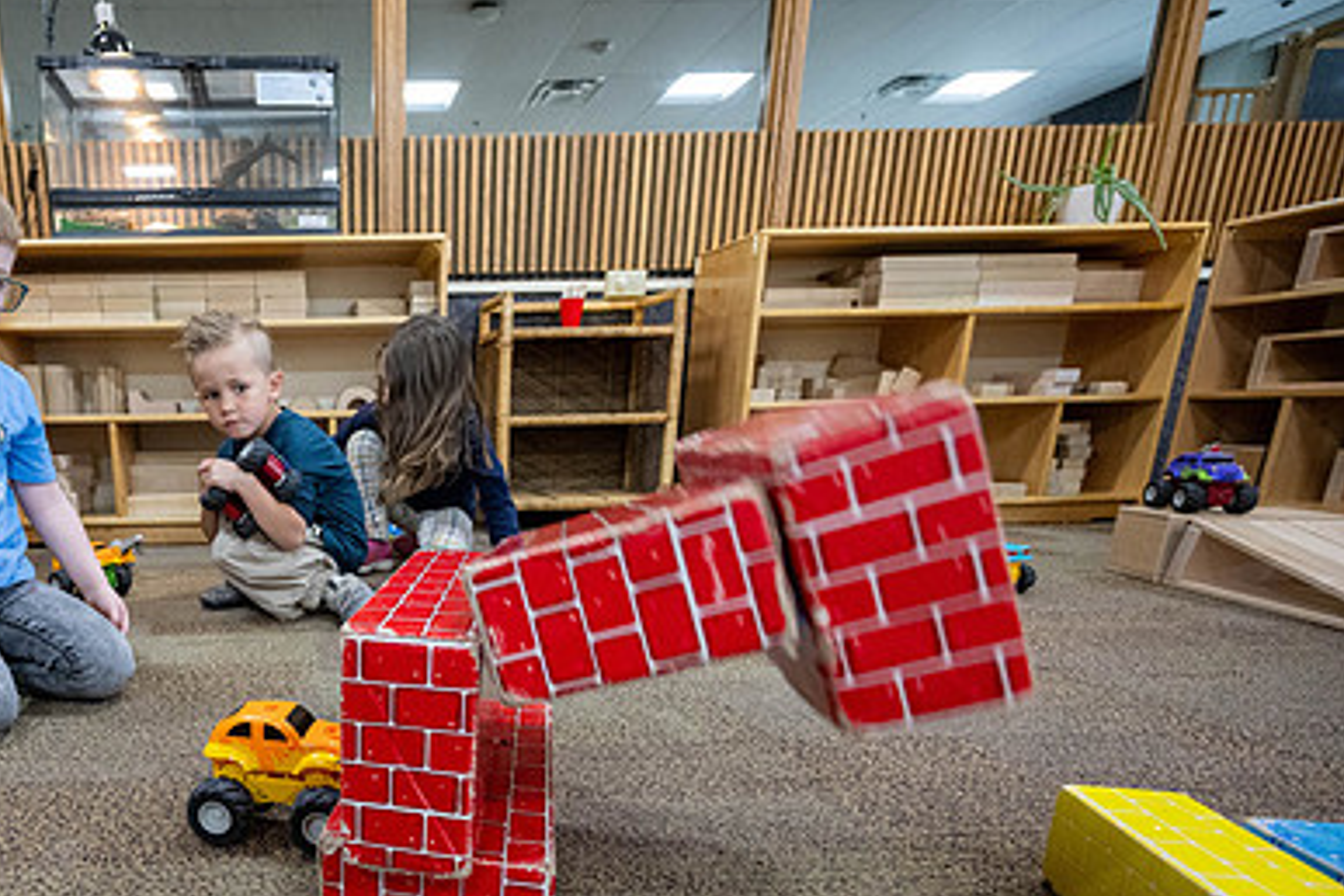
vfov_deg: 57.6
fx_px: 784
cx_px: 340
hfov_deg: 75.5
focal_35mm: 21
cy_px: 627
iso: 4000
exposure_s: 1/200
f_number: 4
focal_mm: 14
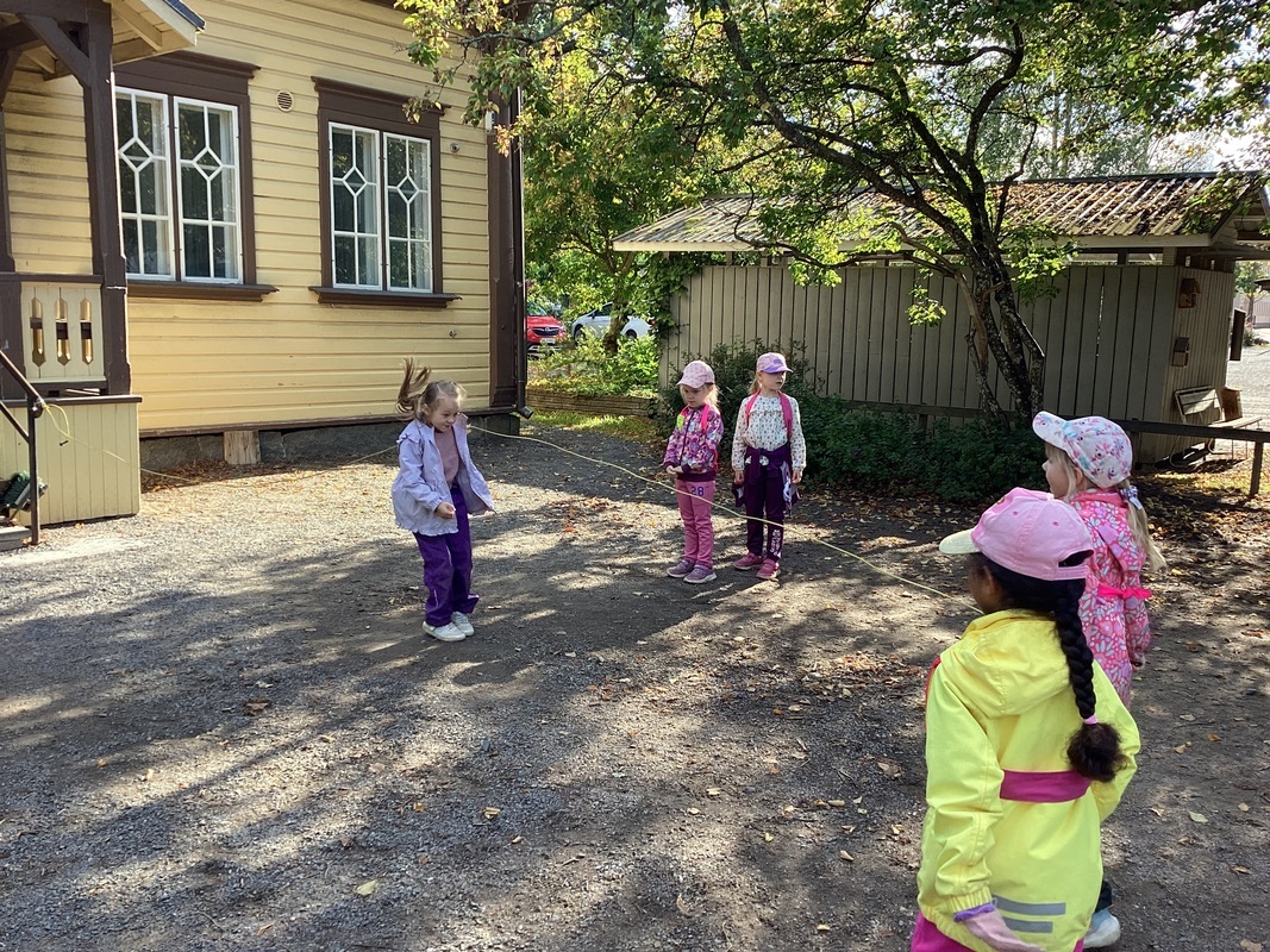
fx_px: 1137
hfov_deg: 58.4
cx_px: 635
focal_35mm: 31
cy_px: 476
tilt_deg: -7.2
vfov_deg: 45.4
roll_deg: -0.9
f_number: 2.4
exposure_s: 1/137
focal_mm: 3.3
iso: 25
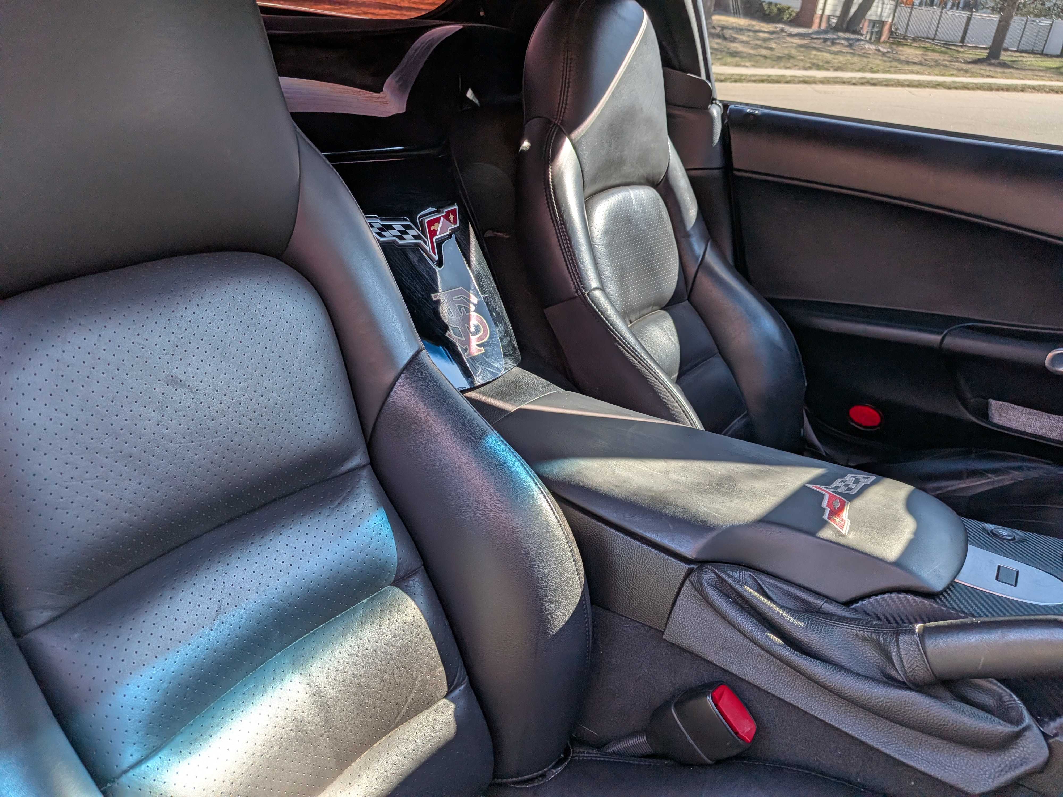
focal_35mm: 24
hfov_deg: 71.6
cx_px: 532
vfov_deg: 56.8
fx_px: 737
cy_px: 398
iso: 32
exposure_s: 1/211
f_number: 1.7
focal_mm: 4.53
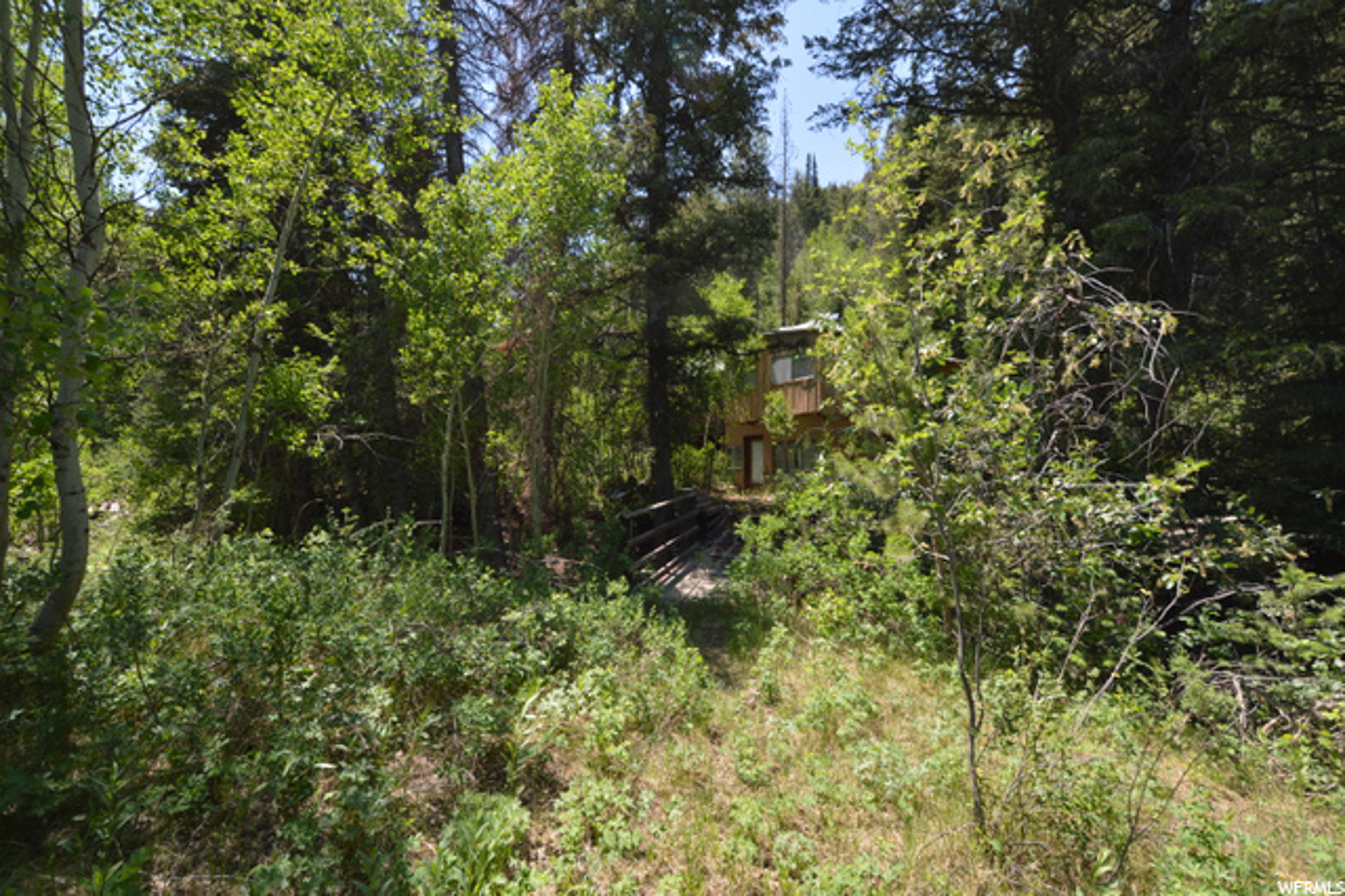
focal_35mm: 15
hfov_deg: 100.4
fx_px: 560
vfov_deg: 77.3
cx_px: 672
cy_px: 448
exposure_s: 1/160
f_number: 6.3
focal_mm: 10
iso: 100
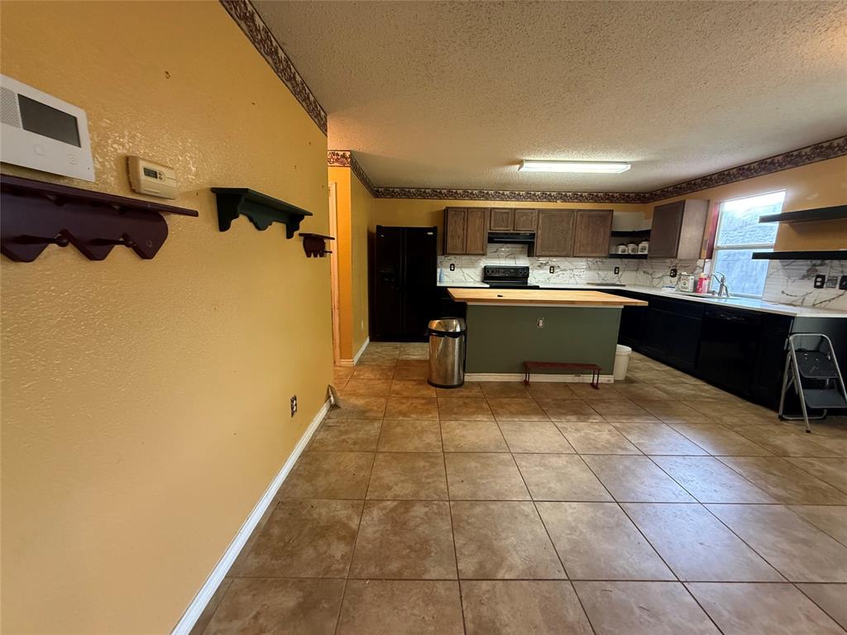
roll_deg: -0.2
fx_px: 343
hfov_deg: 102.1
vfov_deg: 85.7
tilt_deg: -10.2
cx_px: 424
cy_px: 318
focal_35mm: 14
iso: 500
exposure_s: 1/60
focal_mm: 2.22
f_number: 2.2
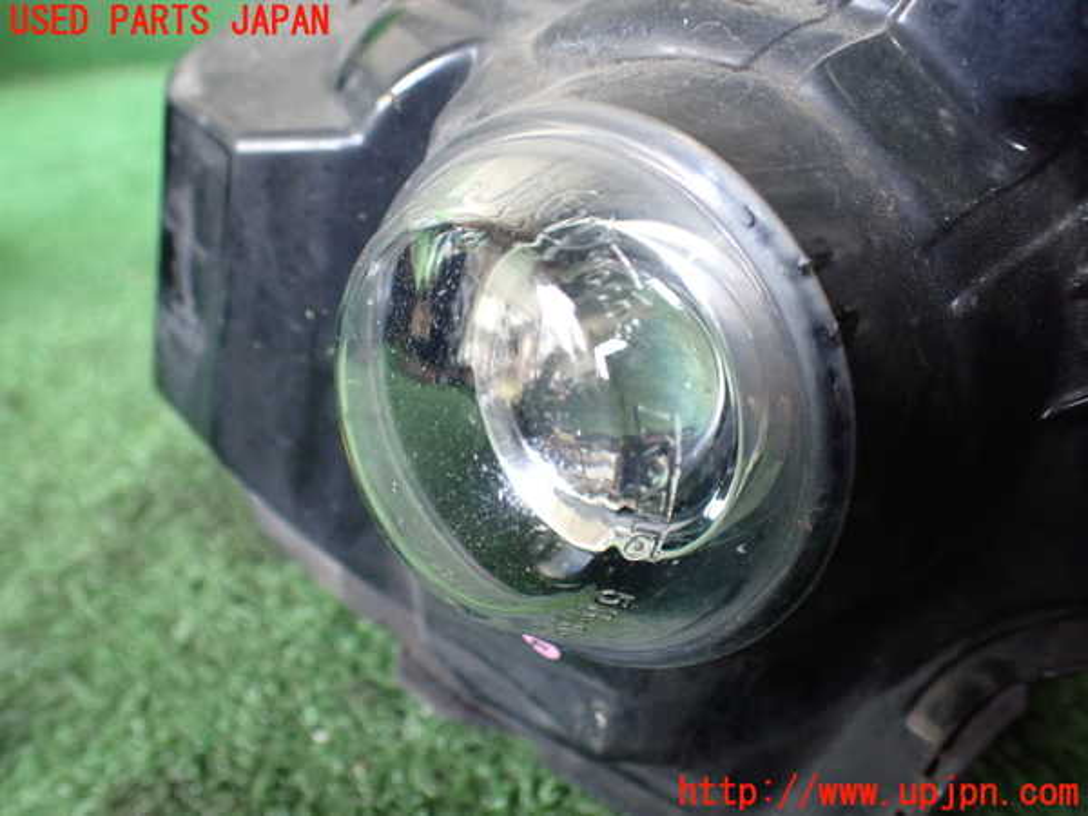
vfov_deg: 46.8
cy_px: 408
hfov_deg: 60.0
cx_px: 544
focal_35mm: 30
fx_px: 943
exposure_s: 1/125
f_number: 2.3
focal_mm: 5.4
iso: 640
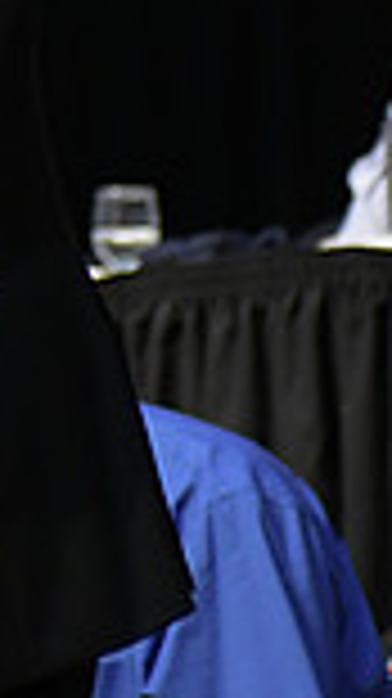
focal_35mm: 365
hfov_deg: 3.3
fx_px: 6756
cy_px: -164
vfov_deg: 5.9
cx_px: -779
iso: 2000
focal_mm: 62
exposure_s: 1/400
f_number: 3.2
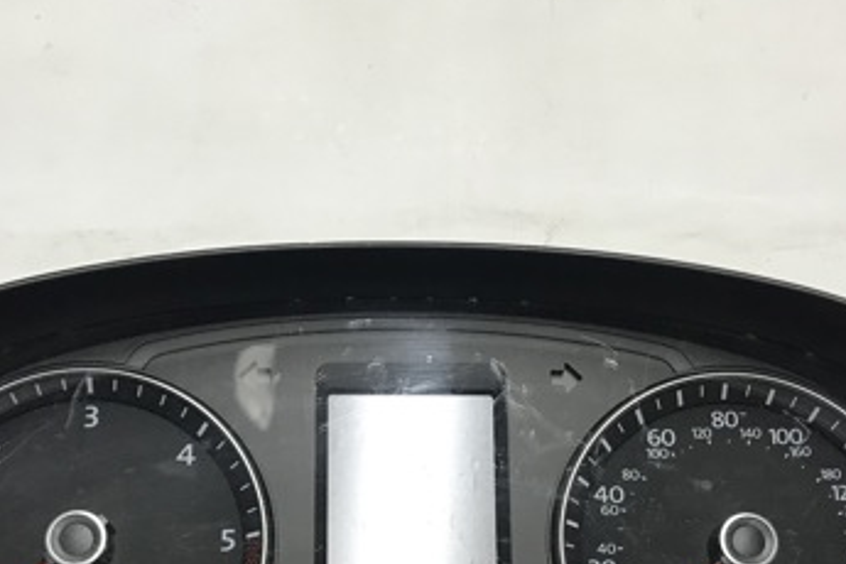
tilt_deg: -70.5
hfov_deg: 36.9
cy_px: 511
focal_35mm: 54
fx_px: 1269
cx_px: 407
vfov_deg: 24.3
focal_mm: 3.99
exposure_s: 1/33
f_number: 1.8
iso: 40
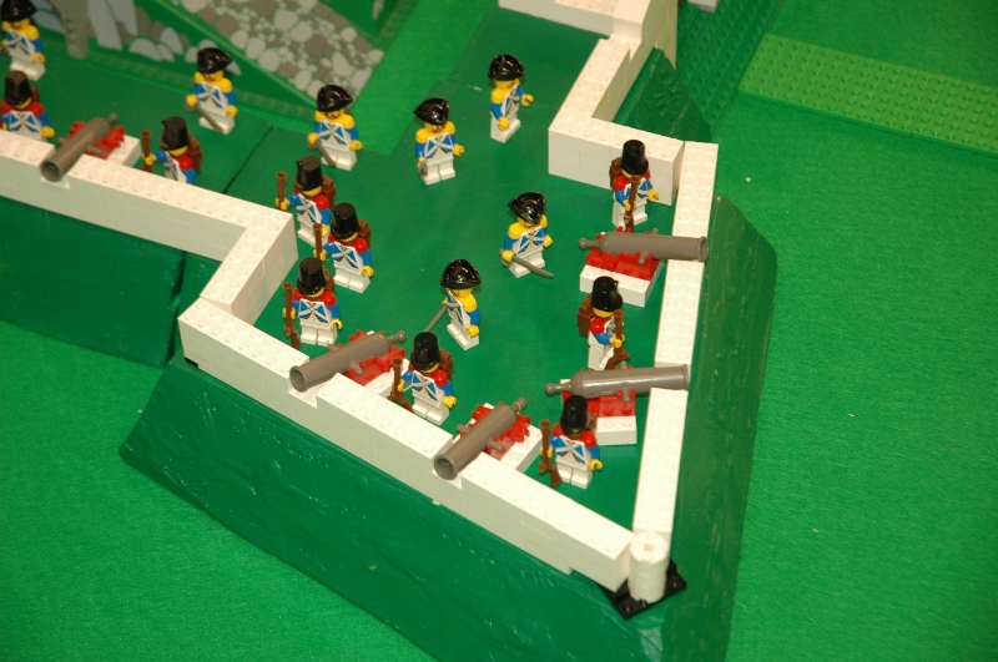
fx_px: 2907
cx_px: 499
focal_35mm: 105
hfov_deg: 19.5
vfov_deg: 13.0
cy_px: 331
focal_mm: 70
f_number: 4.5
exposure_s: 1/60
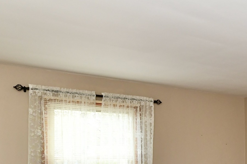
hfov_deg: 28.2
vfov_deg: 26.6
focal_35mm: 48
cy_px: 163
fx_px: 329
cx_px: 366
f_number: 6.3
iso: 640
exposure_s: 1/60
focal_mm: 14
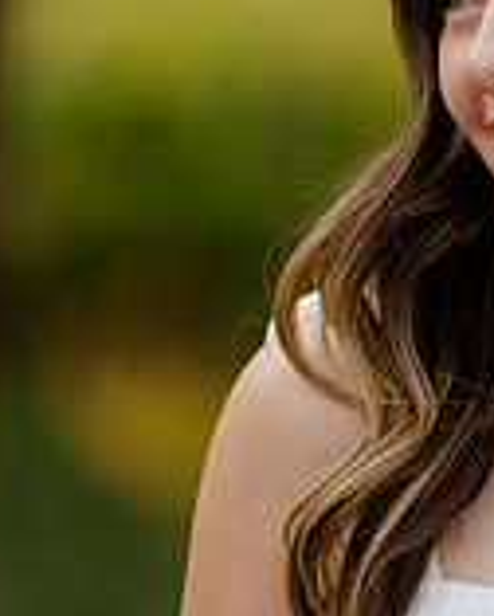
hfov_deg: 3.9
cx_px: 474
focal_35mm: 401
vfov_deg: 4.8
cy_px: 314
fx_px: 7314
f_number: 2.8
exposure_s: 1/320
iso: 125
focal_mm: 149
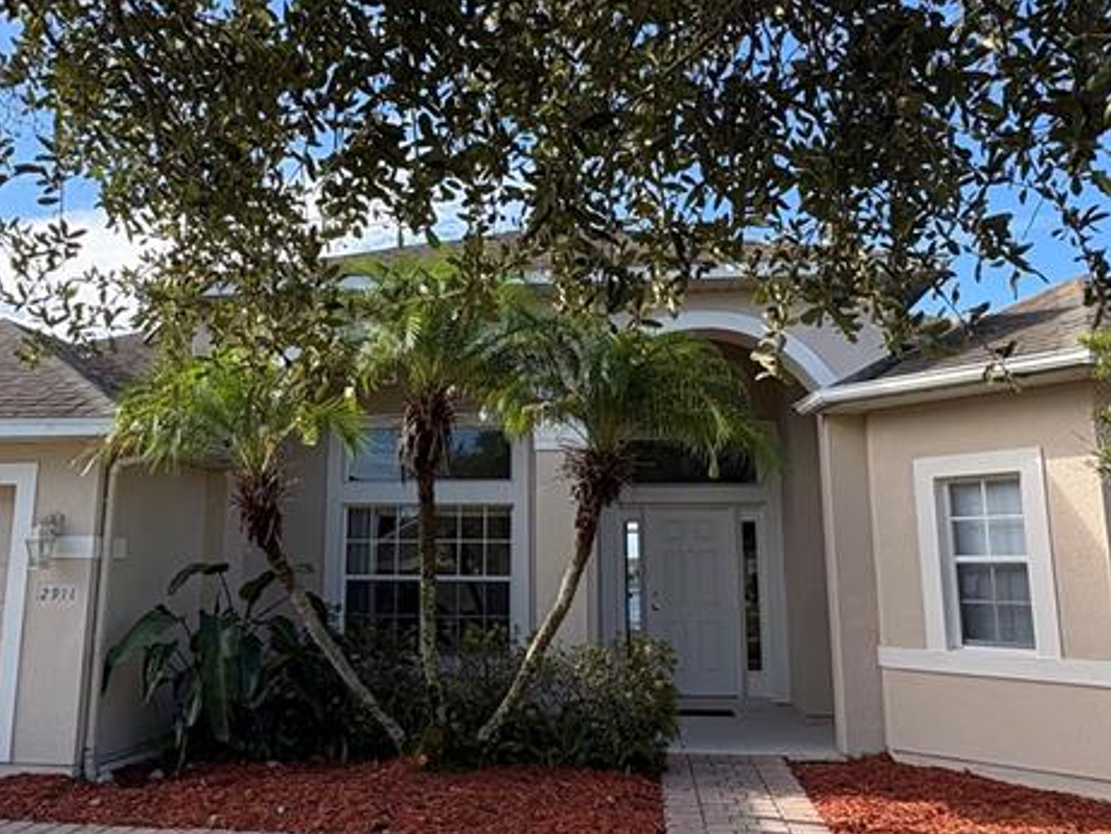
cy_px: 380
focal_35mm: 31
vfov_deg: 45.4
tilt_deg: +12.2
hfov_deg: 58.2
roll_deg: +0.4
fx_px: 995
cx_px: 498
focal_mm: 2.22
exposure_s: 1/641
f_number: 2.2
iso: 64
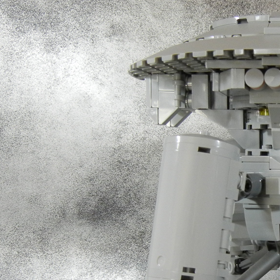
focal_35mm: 75
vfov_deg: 22.6
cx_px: 308
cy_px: 238
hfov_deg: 21.8
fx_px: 686
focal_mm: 5.4
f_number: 3.5
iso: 400
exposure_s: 1/78.1
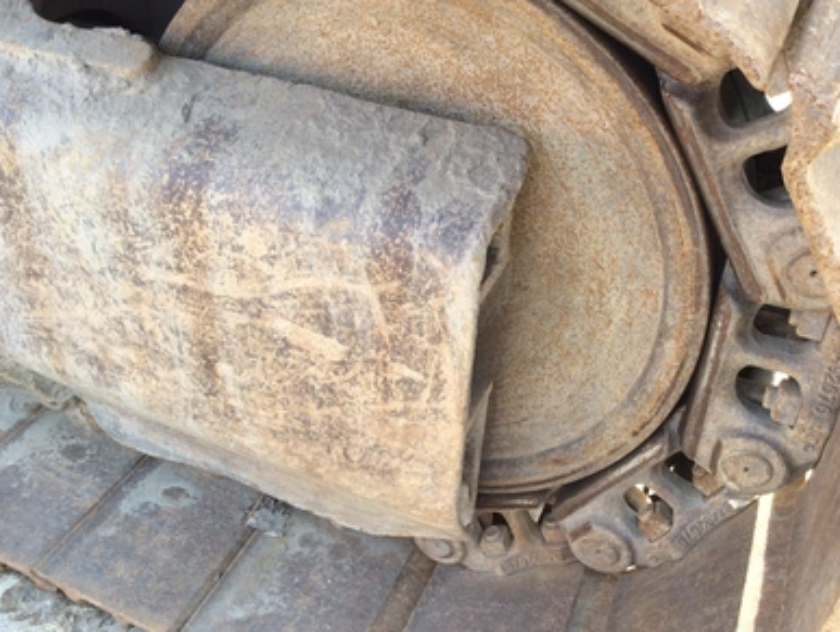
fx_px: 802
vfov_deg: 43.0
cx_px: 412
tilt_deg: -38.7
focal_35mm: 33
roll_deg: -3.8
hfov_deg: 55.3
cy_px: 320
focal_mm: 3.3
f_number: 2.4
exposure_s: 1/152
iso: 32
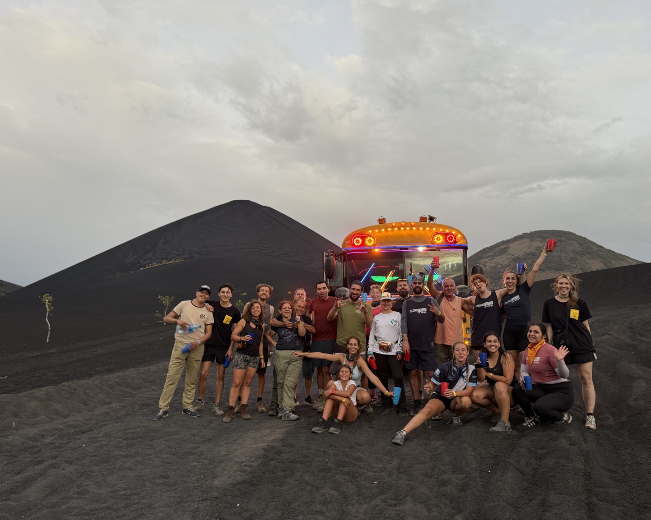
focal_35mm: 26
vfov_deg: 54.9
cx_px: 331
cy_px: 268
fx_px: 501
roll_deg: -2.5
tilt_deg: +8.3
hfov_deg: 66.0
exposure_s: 1/48
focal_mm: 6.76
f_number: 1.78
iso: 160
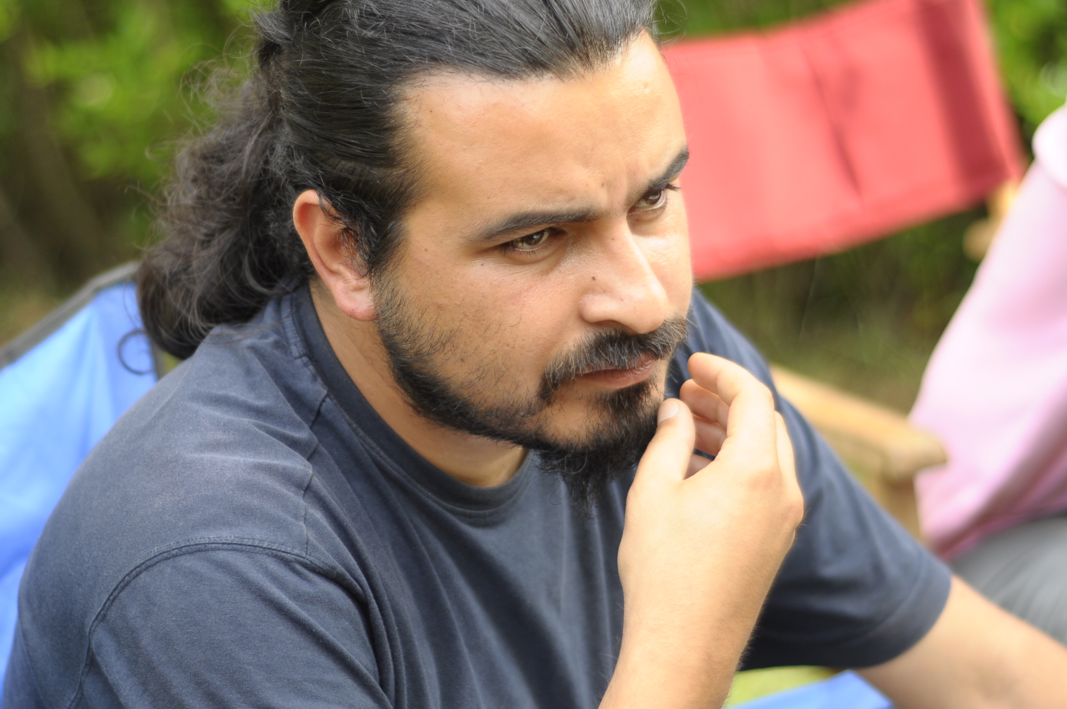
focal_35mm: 107
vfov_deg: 12.8
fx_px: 3167
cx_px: 501
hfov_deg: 19.1
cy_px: 362
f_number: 2.2
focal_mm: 50
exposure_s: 1/400
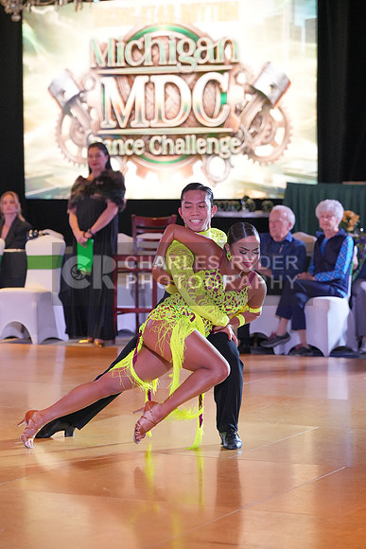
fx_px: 1692
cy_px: 274
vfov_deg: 18.4
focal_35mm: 111
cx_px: 183
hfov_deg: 12.3
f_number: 3.5
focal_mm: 111
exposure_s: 1/500
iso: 5000
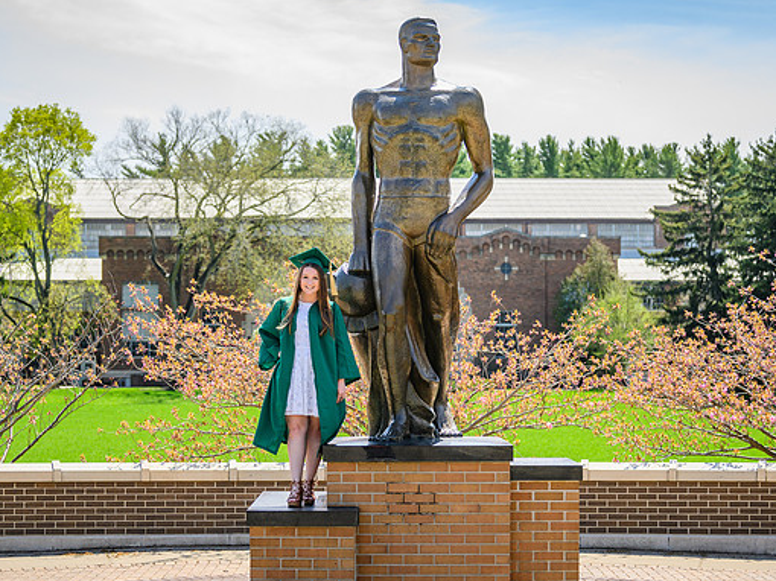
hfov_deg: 21.5
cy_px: 290
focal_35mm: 91
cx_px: 403
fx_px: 2039
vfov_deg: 16.2
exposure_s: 1/2500
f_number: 4
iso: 400
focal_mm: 82
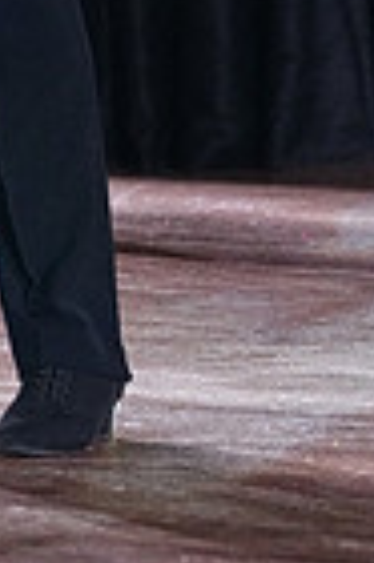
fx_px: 10435
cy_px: -442
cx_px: -368
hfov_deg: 2.0
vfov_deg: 3.1
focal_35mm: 668
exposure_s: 1/400
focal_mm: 161
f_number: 5
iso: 6400
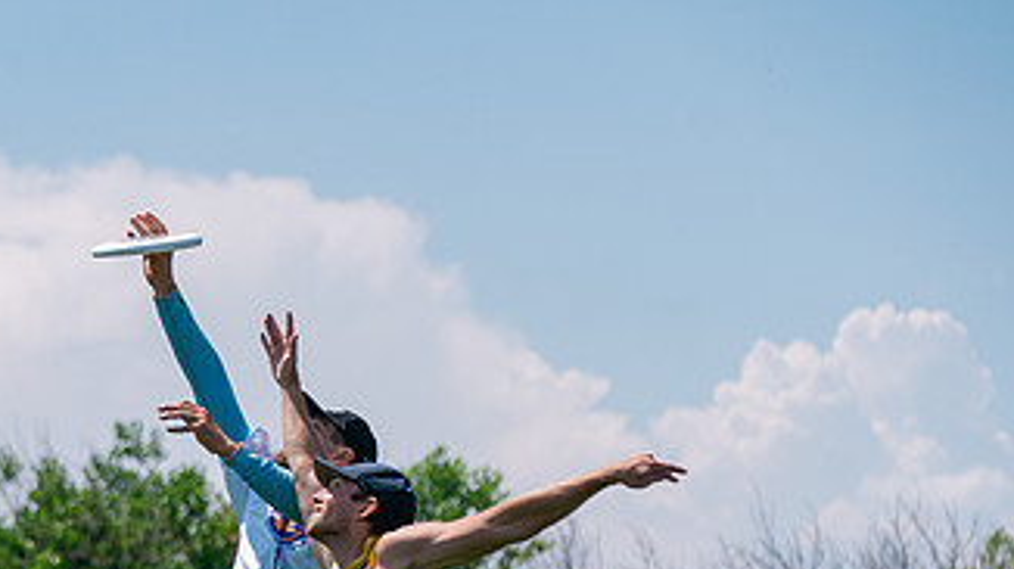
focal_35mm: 205
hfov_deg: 10.5
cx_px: 227
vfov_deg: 5.9
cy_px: 595
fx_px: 5509
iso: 640
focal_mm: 110
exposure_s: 1/8000
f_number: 4
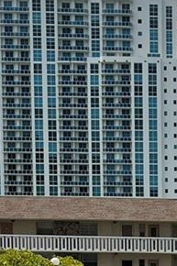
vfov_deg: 17.0
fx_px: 827
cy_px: 363
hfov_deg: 11.6
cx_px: 273
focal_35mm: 112
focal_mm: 5.7
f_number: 1.5
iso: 50
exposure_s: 1/8696
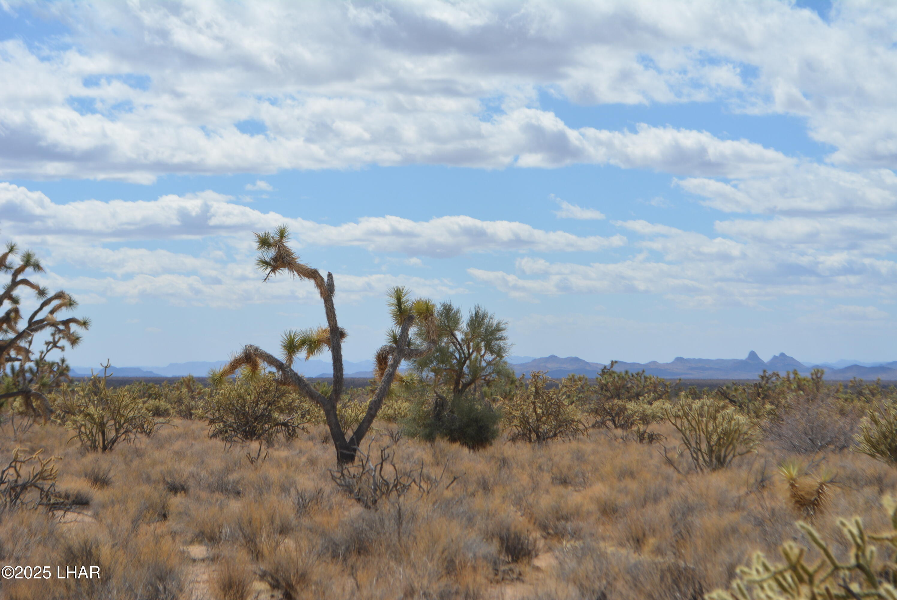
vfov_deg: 16.6
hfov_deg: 24.6
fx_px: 2057
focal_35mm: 82
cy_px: 300
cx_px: 448
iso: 400
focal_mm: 55
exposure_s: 1/2000
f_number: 8
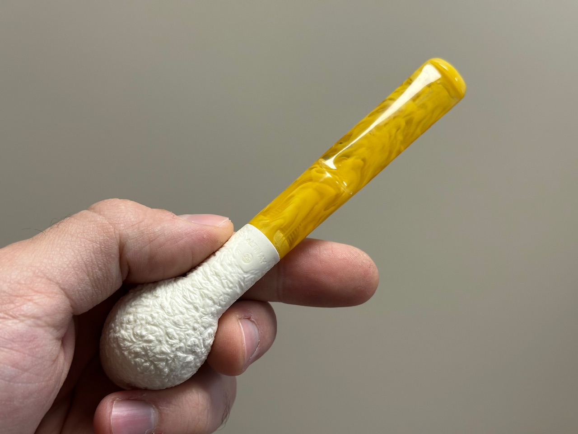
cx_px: 289
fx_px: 801
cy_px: 217
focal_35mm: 48
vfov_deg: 30.3
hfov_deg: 39.7
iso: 80
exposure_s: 1/109
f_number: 1.78
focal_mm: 6.86
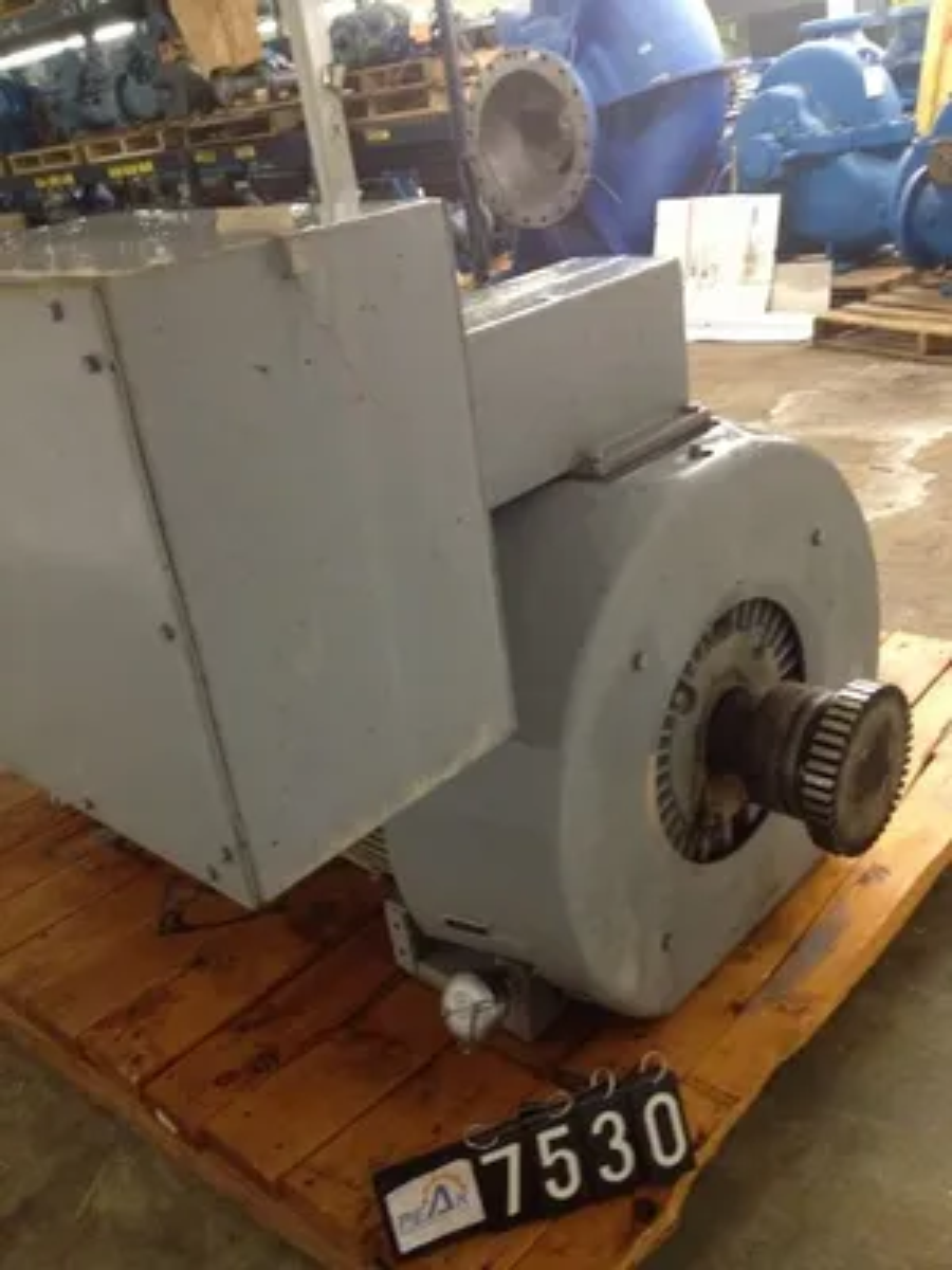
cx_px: 476
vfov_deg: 52.6
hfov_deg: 40.7
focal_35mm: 35
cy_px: 635
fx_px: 1283
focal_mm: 4.28
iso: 250
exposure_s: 1/20
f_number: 2.4
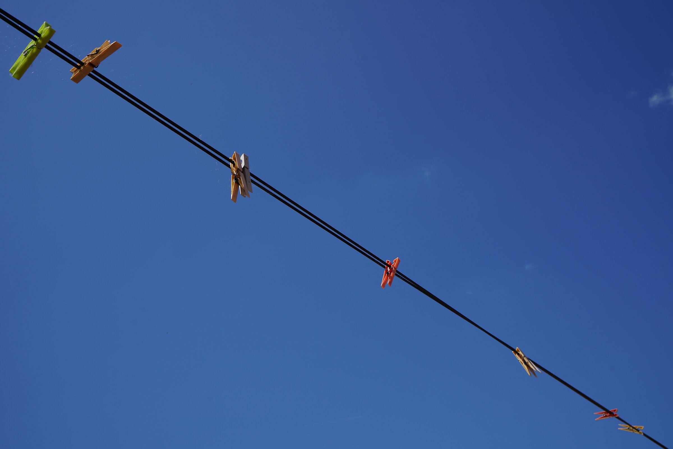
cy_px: 224
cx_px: 336
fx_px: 748
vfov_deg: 33.4
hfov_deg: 48.5
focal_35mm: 40
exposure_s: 1/400
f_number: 10
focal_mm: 40
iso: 100
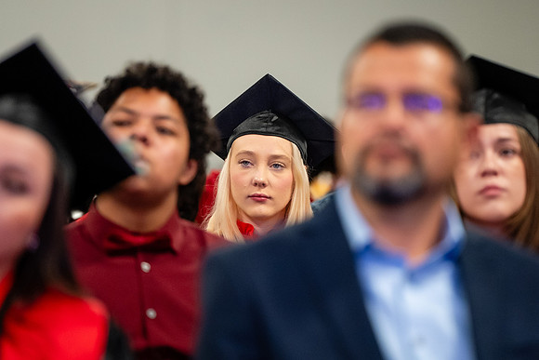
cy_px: 155
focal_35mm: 226
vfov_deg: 6.1
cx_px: 263
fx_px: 3382
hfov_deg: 9.1
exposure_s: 1/160
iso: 2000
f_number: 2.8
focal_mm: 180
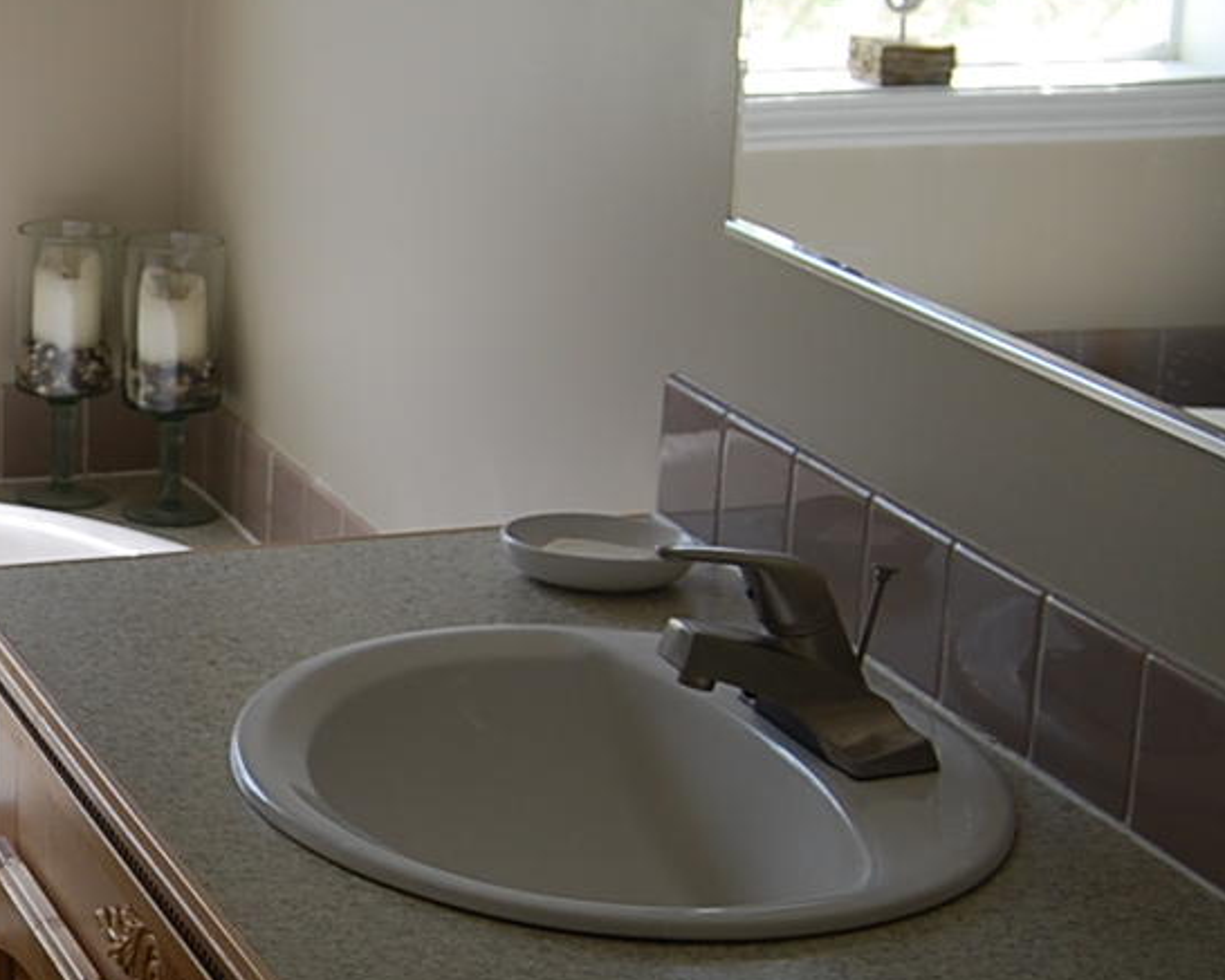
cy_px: 527
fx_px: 3264
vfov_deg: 17.1
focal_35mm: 90
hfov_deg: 20.1
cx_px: -188
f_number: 5.6
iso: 110
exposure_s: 1/125
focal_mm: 18
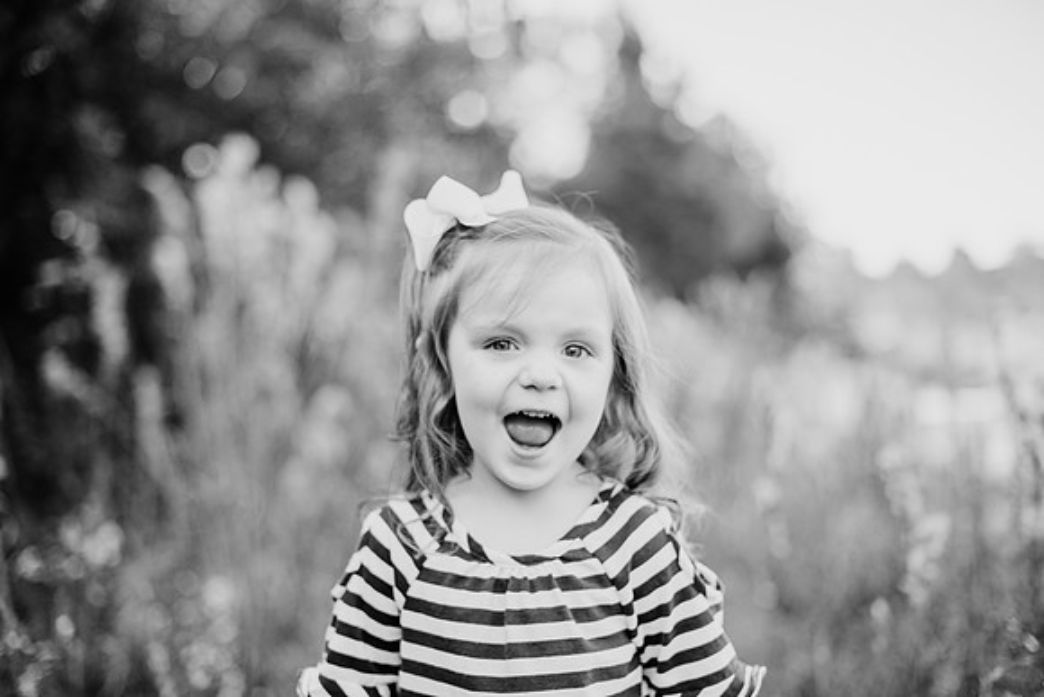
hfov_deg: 39.6
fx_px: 1450
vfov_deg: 27.0
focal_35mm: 50
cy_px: 348
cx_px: 522
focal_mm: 50
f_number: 2
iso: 200
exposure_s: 1/1000
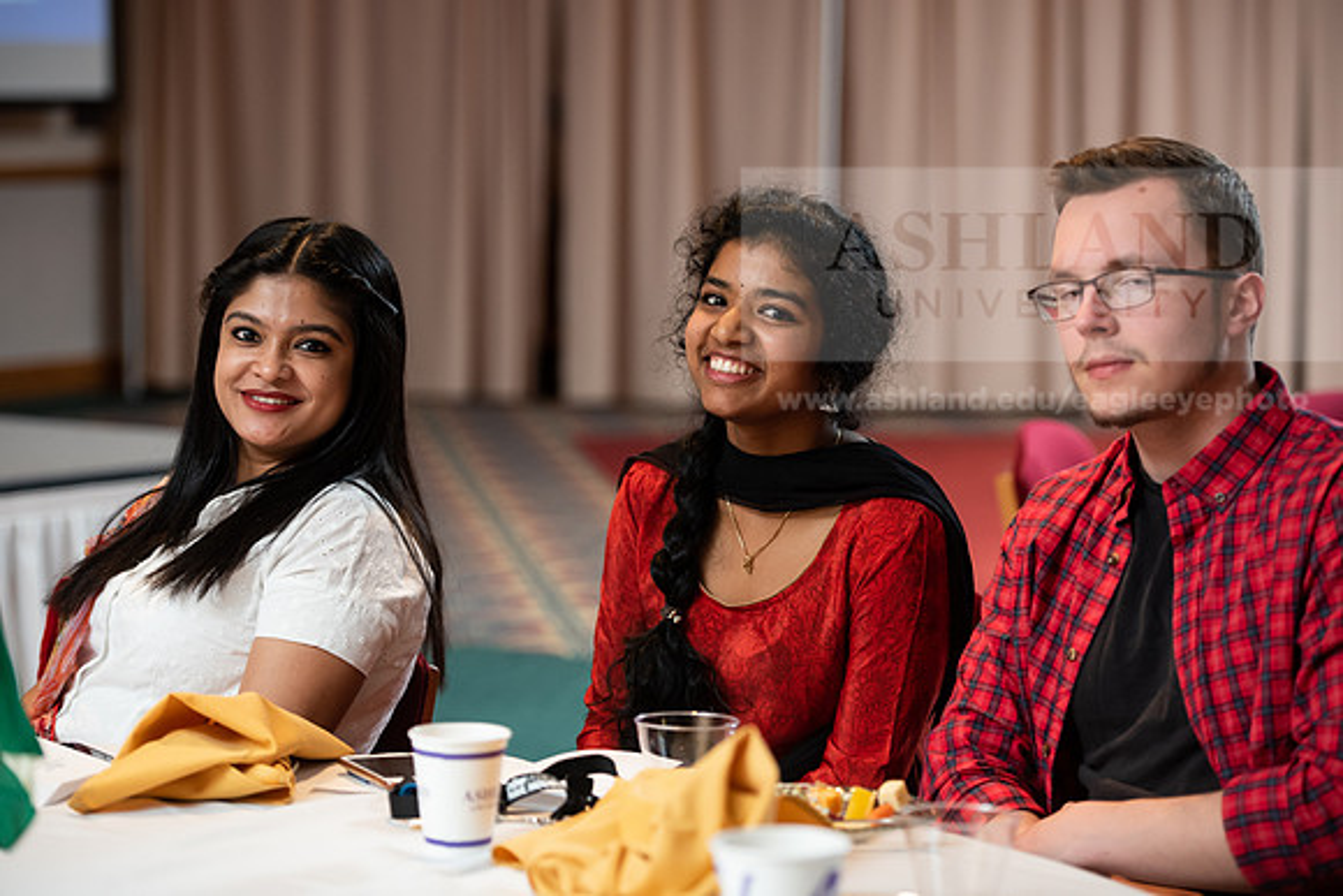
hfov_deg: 20.0
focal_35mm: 102
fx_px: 3806
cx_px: 672
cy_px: 448
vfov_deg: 13.4
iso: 1600
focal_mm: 102
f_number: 3.5
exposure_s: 1/200
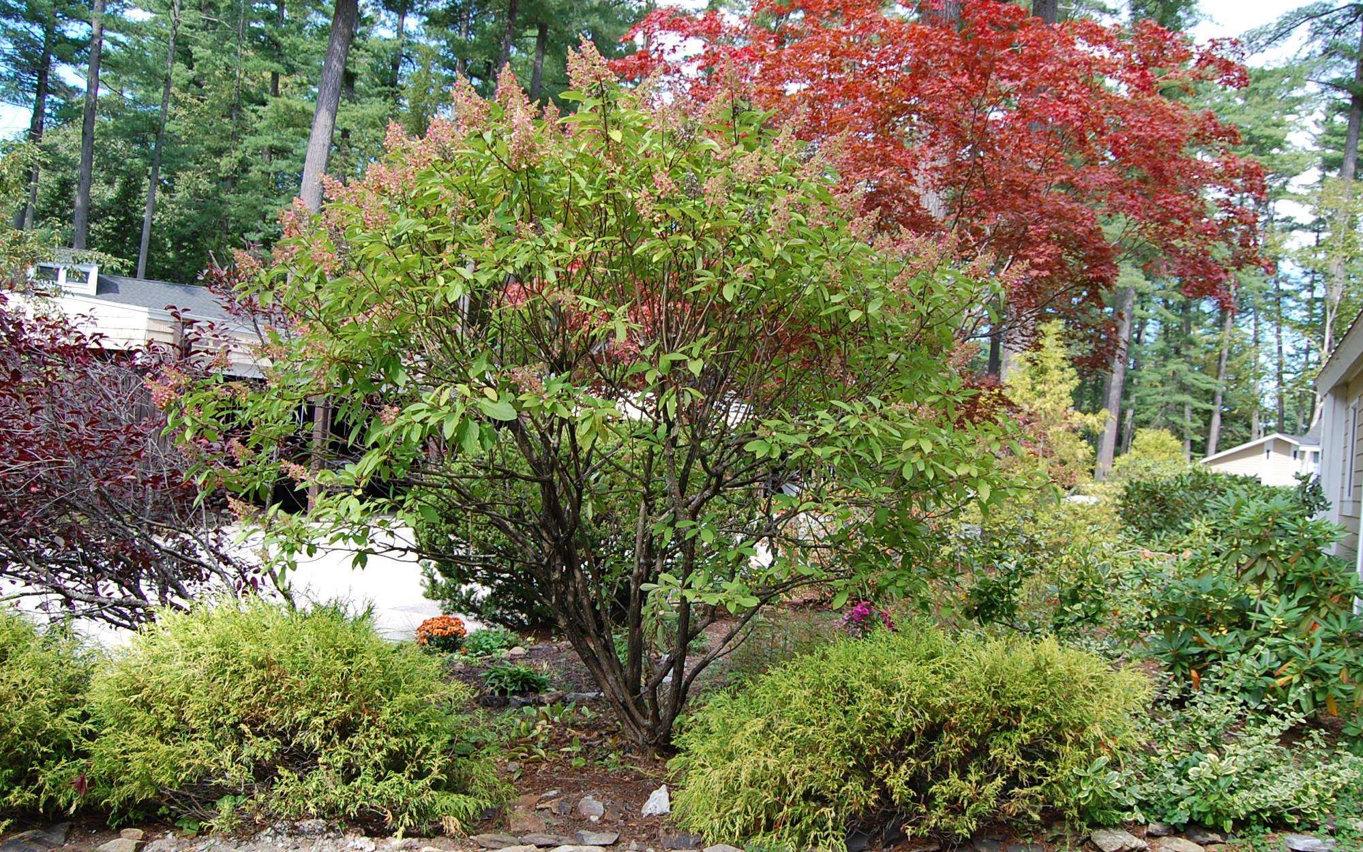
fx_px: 1152
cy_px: 453
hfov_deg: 61.2
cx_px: 698
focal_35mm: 31
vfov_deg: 40.6
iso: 200
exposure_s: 1/160
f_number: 6.3
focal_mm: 18
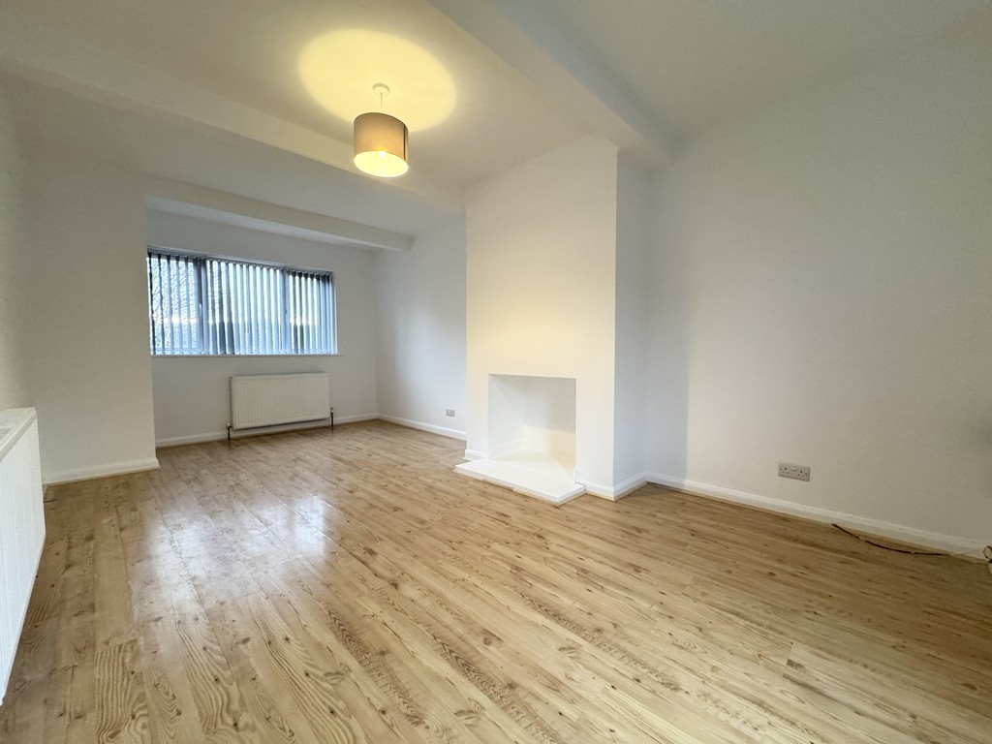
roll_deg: -0.7
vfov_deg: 85.7
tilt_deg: -2.9
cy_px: 372
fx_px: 401
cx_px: 496
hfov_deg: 102.1
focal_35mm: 14
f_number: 2.2
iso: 320
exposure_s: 1/50
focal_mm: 2.22
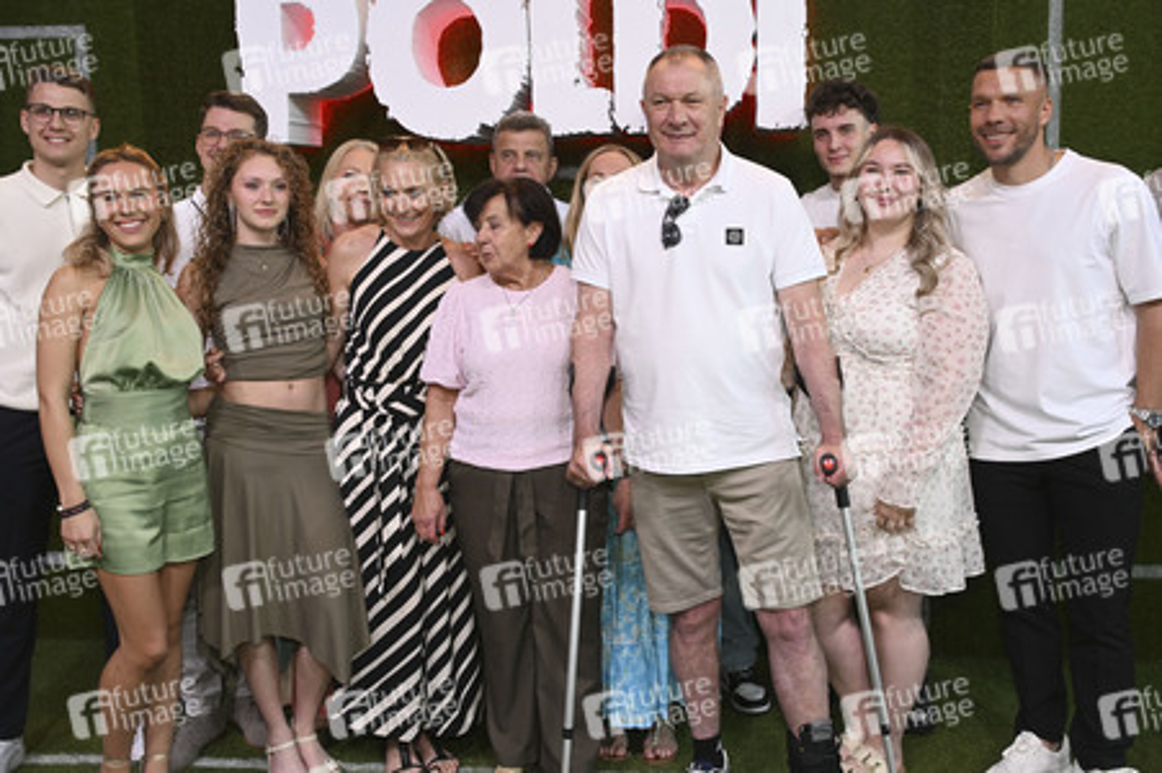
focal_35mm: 35
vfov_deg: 37.8
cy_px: 386
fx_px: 1129
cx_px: 581
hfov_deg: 54.5
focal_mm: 35
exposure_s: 1/250
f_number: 4
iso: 800
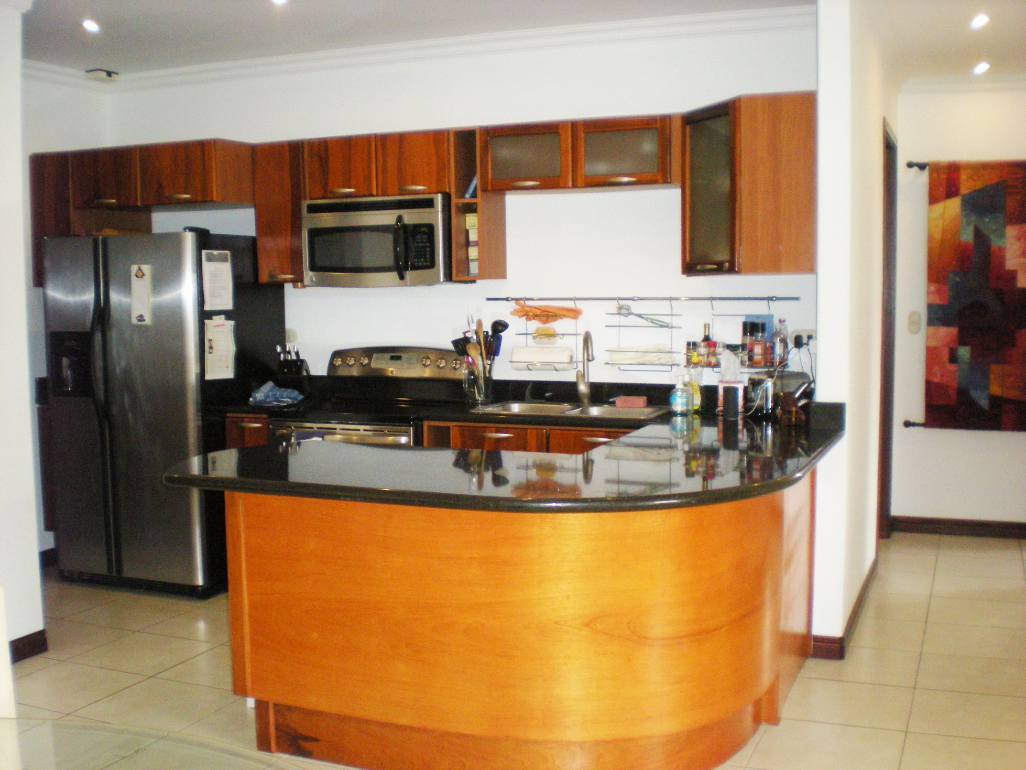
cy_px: 385
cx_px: 513
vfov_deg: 37.7
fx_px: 1126
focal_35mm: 38
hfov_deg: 49.0
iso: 301
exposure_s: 1/60
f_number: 3.1
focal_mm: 6.3
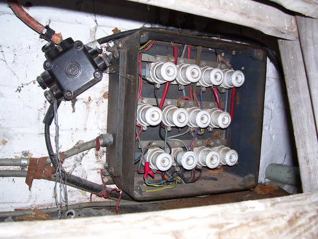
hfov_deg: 54.0
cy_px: 120
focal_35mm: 34
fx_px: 312
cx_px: 159
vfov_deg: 41.8
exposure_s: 1/60
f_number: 2.7
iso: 80
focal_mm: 5.6
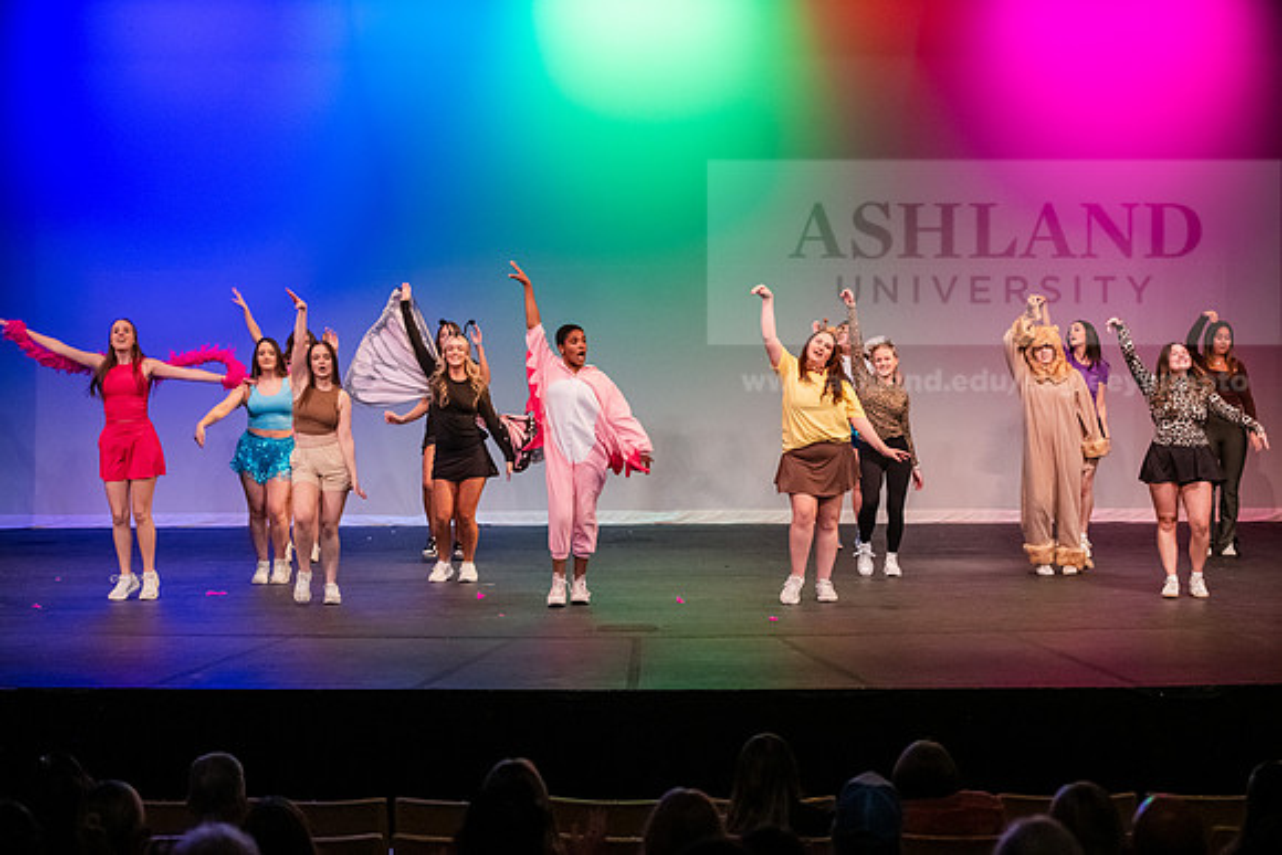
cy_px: 428
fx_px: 2493
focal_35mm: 70
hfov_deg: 28.8
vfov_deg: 19.5
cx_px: 641
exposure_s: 1/250
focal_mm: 70
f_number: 3.2
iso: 4000
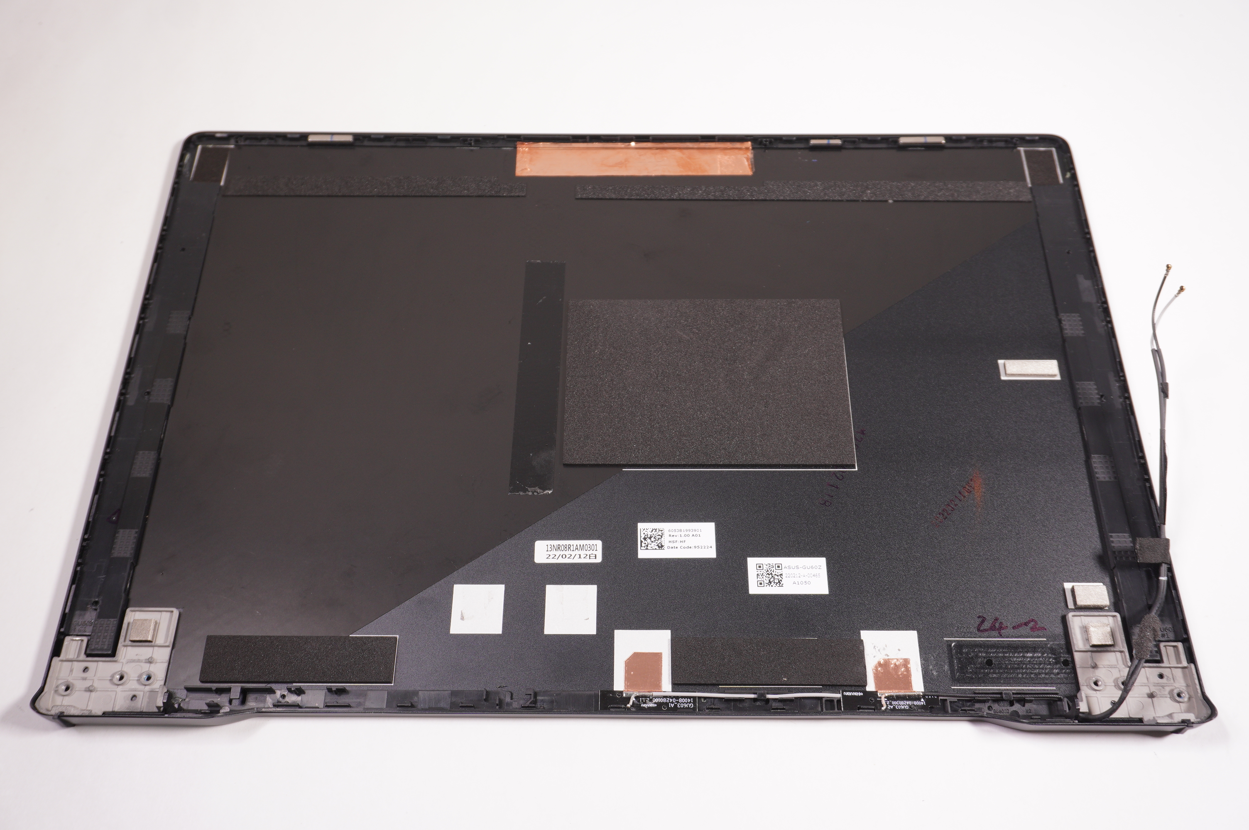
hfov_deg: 55.1
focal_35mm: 34
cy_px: 415
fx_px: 1196
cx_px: 624
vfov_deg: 38.3
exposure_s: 1/50
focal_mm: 23
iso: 200
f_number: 5.6
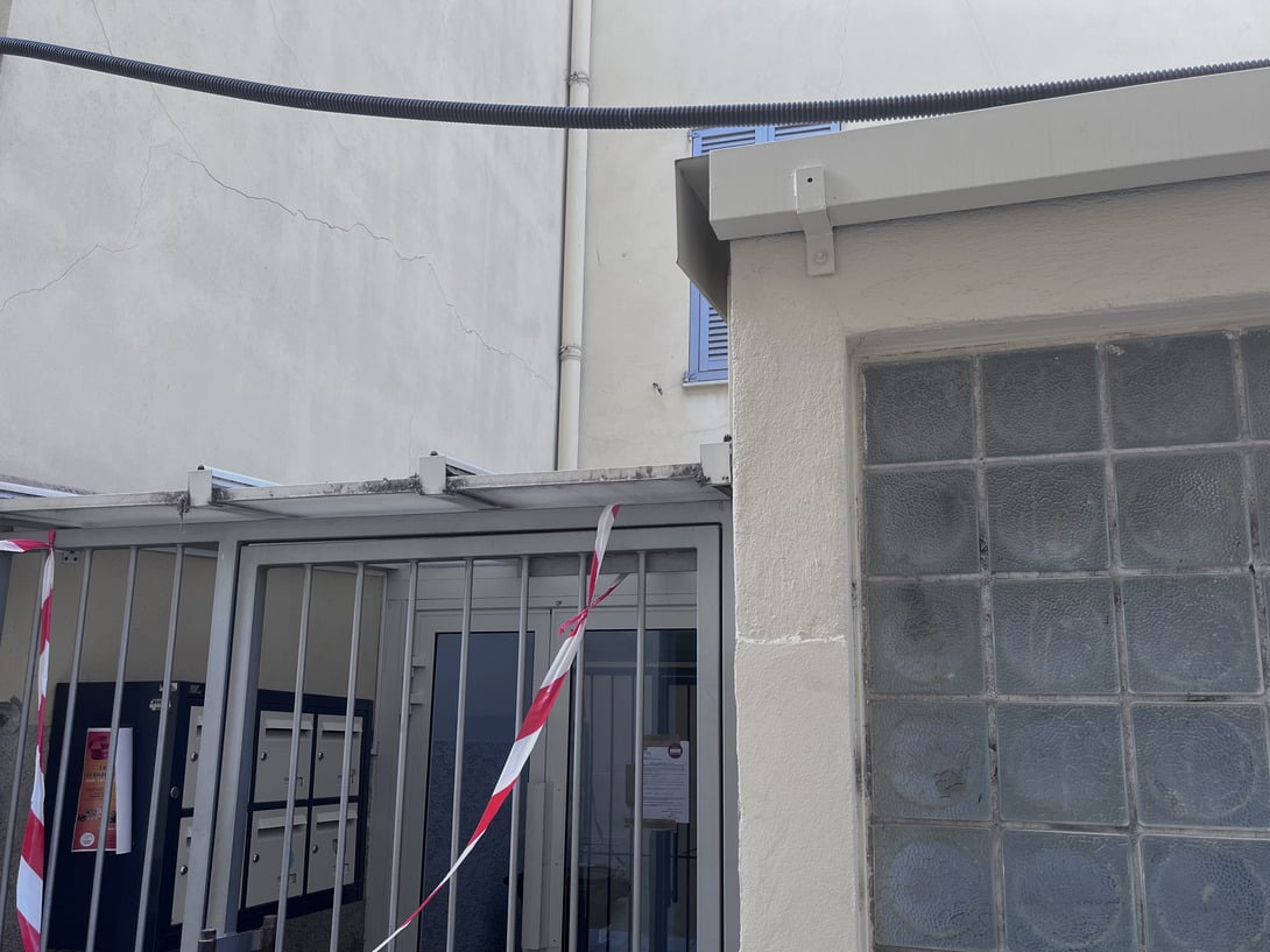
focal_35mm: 26
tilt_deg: +11.0
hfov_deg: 67.3
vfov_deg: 53.0
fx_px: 954
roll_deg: +0.2
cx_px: 635
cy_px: 476
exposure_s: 1/388
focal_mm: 5.1
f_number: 1.6
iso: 50
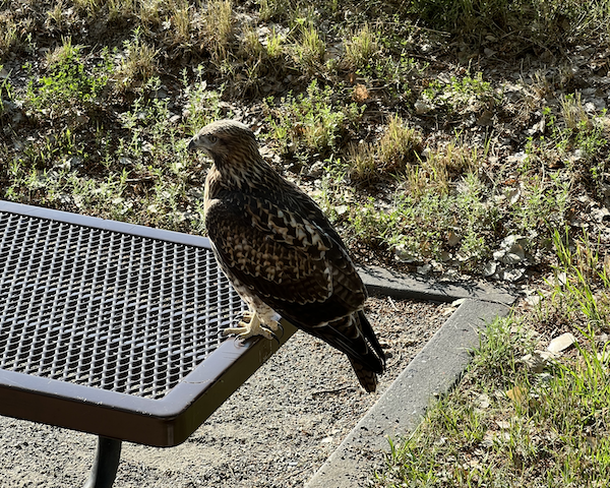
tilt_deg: -18.9
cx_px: 304
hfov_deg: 19.0
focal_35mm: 101
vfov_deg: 15.2
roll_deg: -2.3
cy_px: 182
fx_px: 1823
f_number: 2.8
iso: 32
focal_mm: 9
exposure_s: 1/261
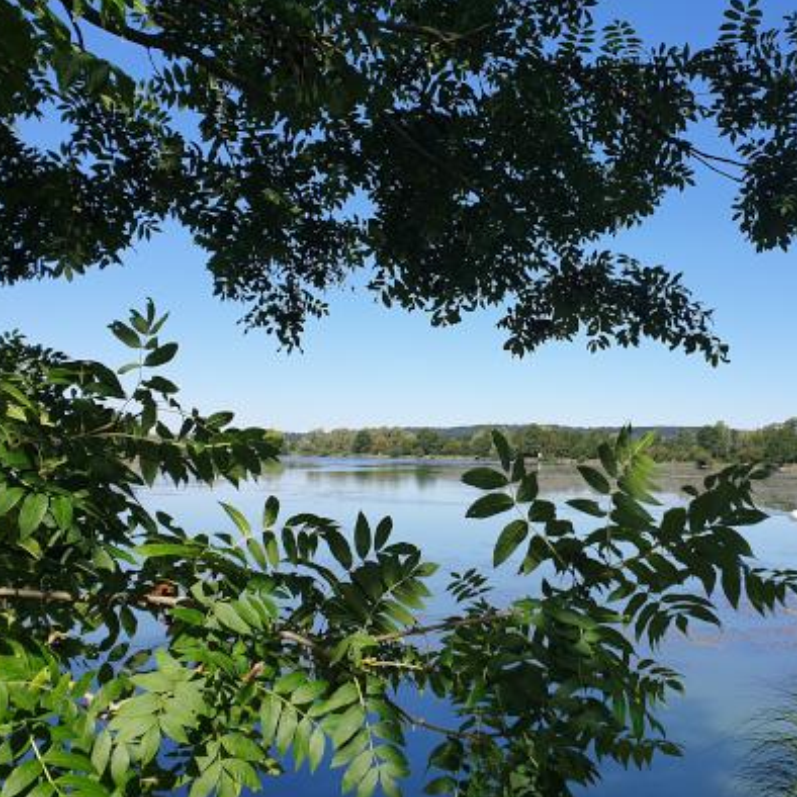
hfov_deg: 46.6
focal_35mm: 35
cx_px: 516
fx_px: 912
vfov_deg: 47.1
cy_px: 352
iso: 50
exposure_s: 1/1366
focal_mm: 4.3
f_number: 2.4
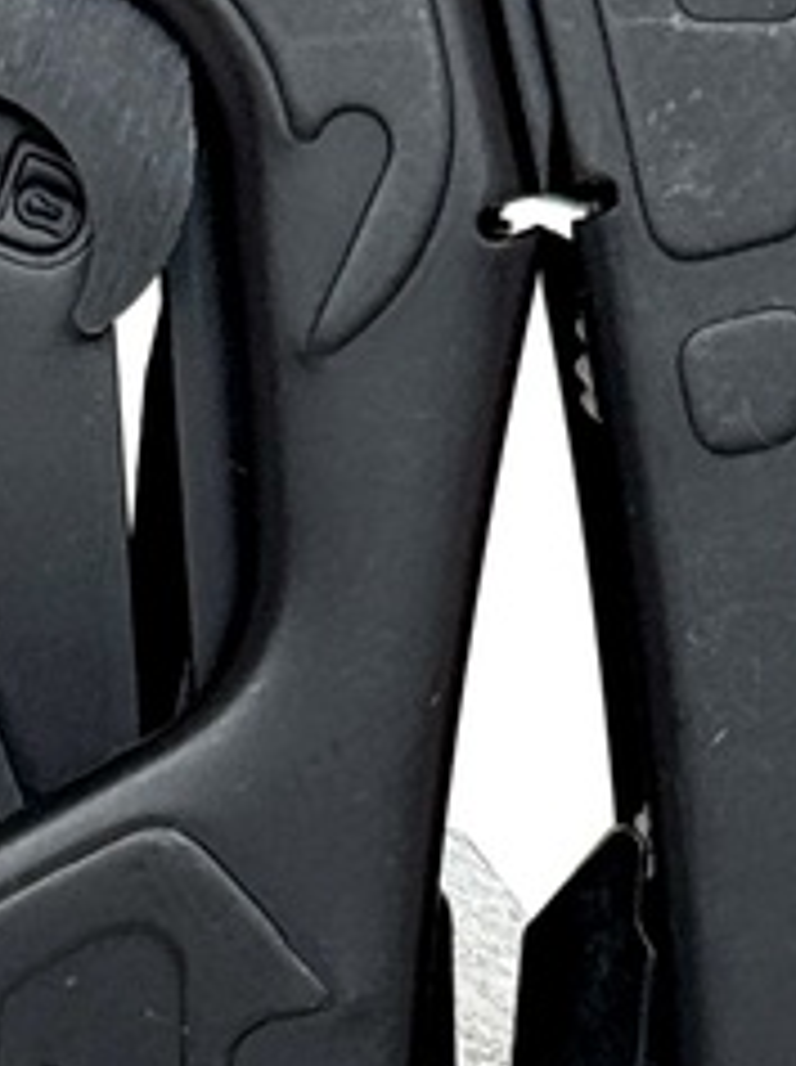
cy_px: 1790
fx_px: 8731
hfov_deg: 5.2
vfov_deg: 6.8
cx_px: 463
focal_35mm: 284
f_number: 1.78
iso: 64
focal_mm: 6.76
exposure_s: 1/317
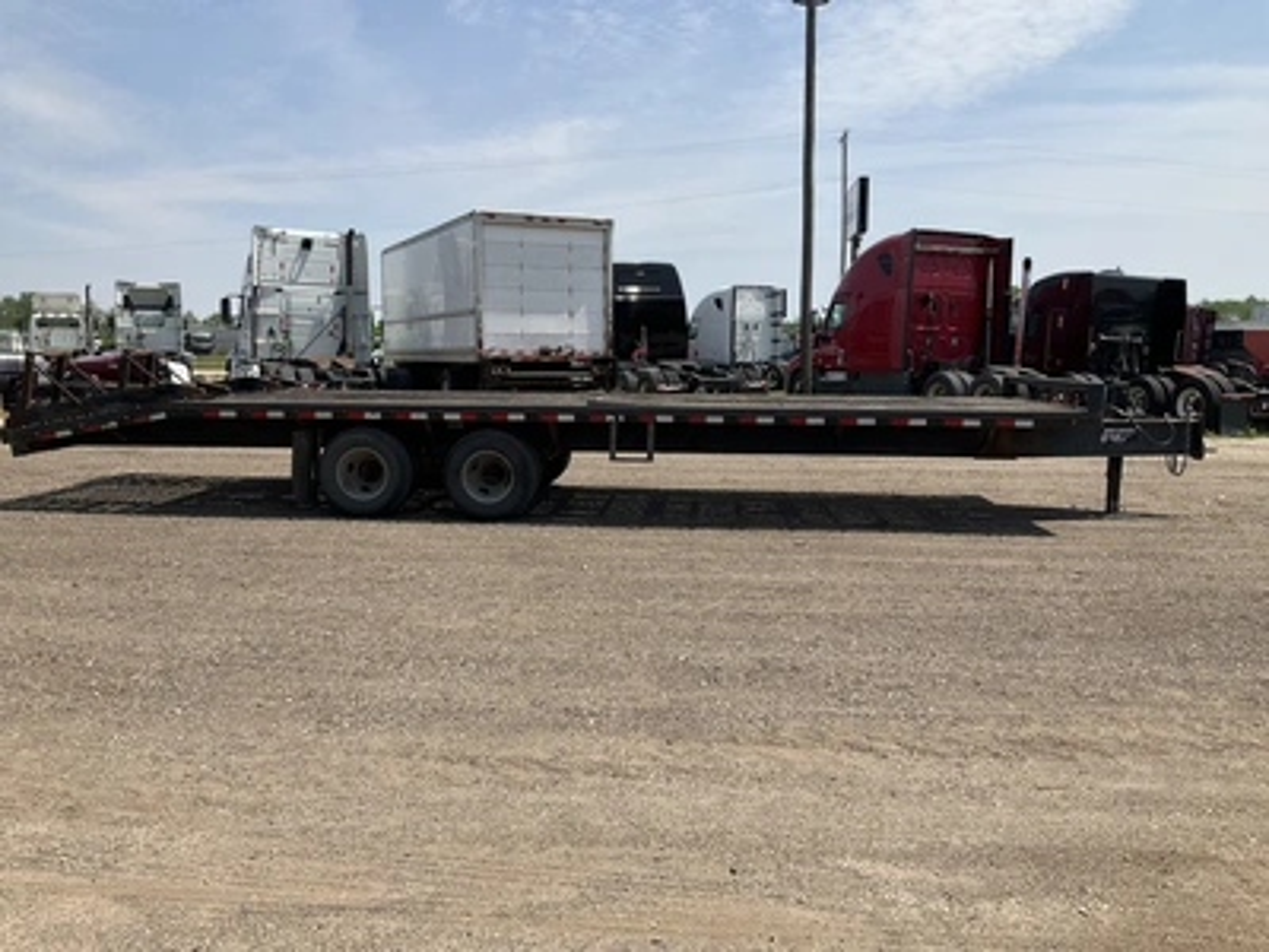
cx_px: 634
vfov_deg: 48.2
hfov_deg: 61.7
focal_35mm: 29
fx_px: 1063
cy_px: 476
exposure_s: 1/2427
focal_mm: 3
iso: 25
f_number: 1.8
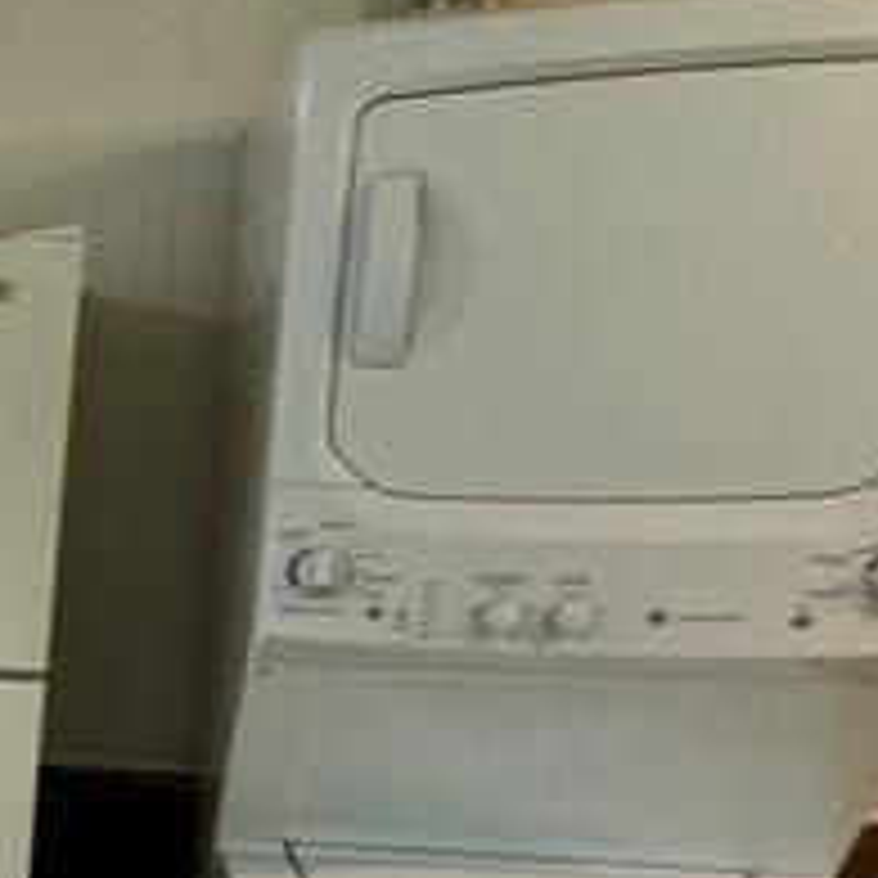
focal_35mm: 65
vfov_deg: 25.8
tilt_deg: -10.6
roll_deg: +0.2
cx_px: -833
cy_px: 765
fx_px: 1865
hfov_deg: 18.5
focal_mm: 2.22
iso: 500
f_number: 2.2
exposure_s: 1/60
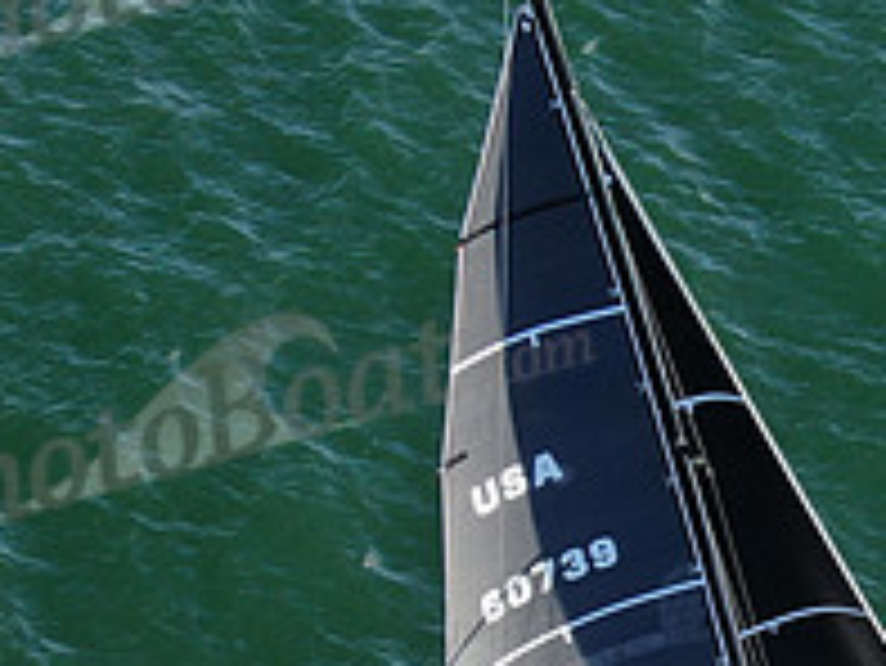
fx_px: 3611
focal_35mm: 141
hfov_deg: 13.8
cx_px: 859
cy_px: 610
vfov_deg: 10.5
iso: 100
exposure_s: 1/320
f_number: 3.8
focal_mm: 8.6
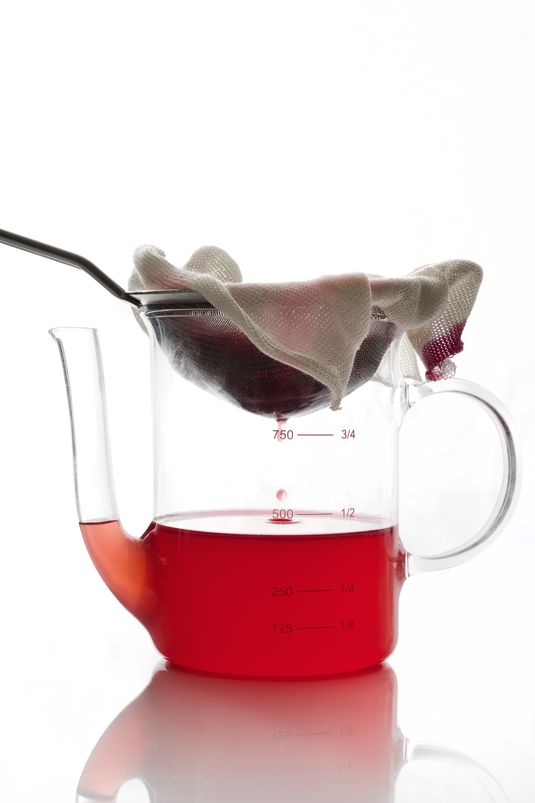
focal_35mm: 70
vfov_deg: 28.8
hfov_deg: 19.5
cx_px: 268
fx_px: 1560
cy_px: 402
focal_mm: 70
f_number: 13
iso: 200
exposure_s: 1/160
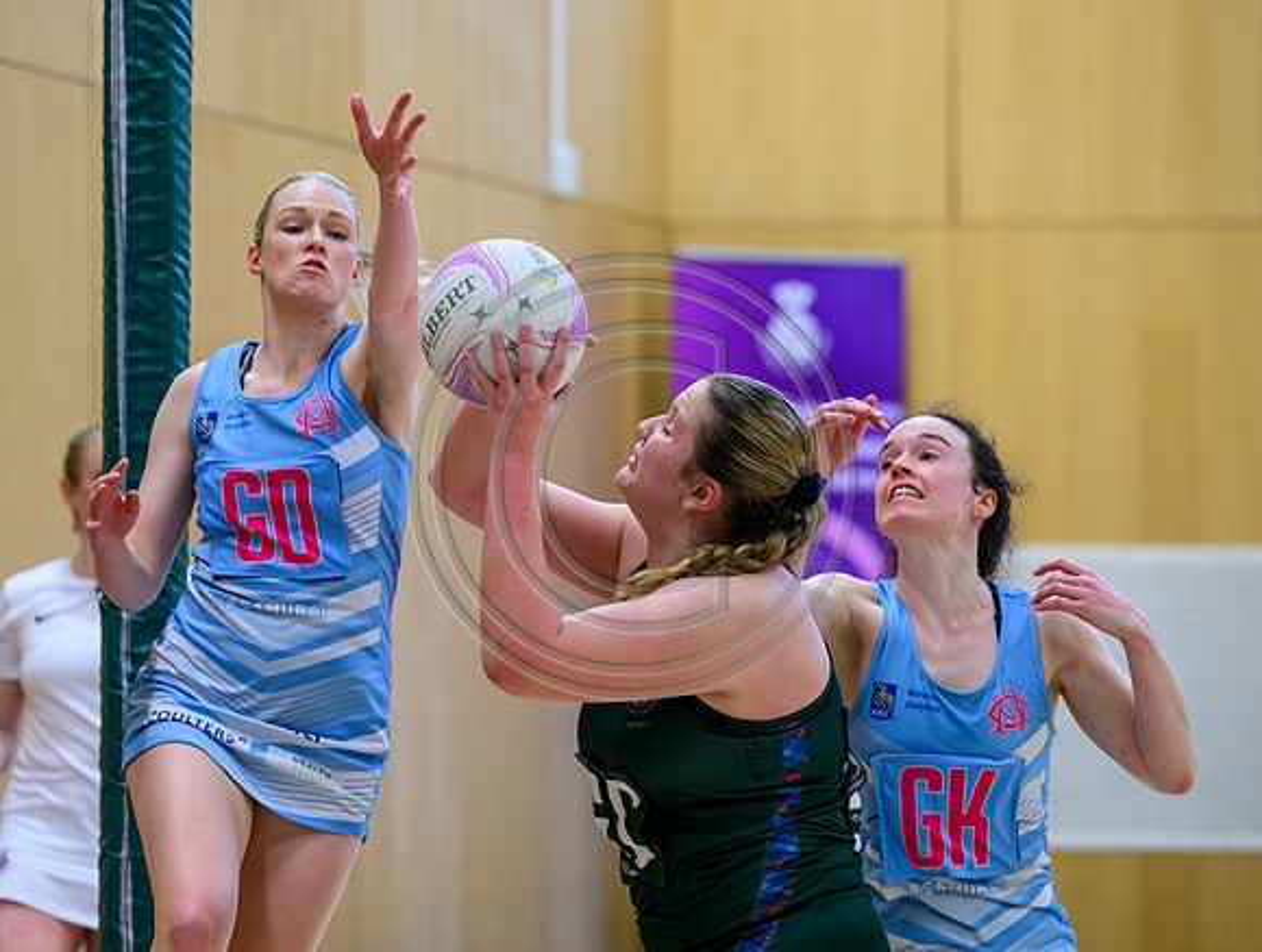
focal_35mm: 163
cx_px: 655
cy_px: 424
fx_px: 5946
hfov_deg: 12.1
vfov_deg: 9.2
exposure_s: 1/1250
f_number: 3.2
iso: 4000
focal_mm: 135
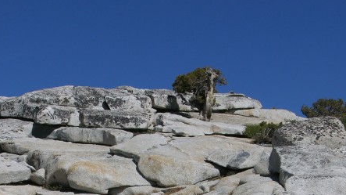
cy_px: 268
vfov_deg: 10.1
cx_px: 141
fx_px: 1073
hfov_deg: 18.3
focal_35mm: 117
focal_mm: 15.7
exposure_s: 1/386
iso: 50
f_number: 7.2
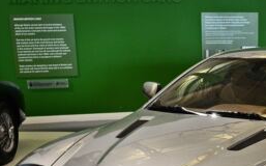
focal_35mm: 76
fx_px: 550
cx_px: 247
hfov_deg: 26.1
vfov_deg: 16.4
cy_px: 201
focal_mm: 20
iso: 400
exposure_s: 1/8
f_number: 11
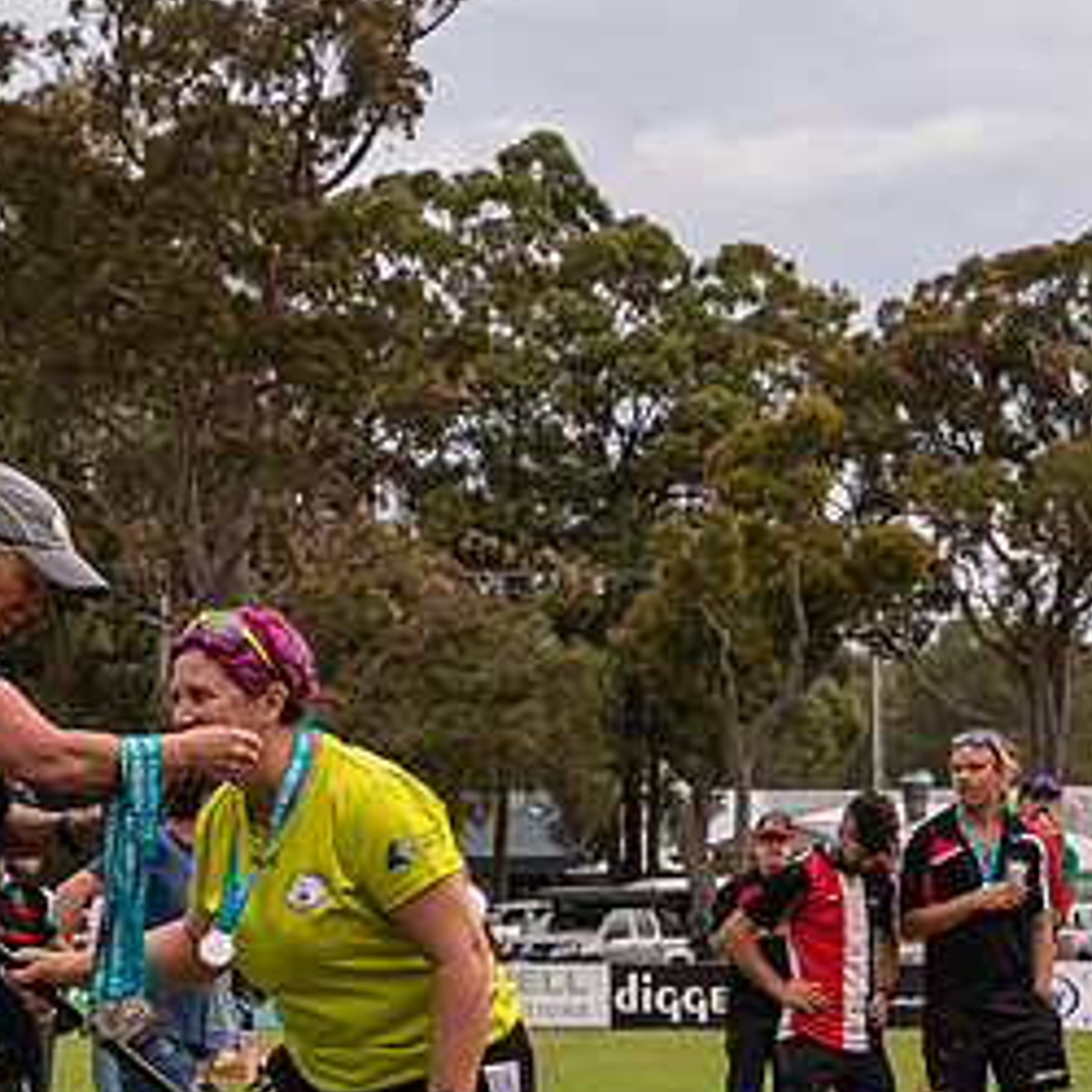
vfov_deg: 10.7
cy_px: 810
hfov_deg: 10.7
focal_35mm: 163
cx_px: 293
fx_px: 5818
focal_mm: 55
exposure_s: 1/320
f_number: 6.3
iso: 400
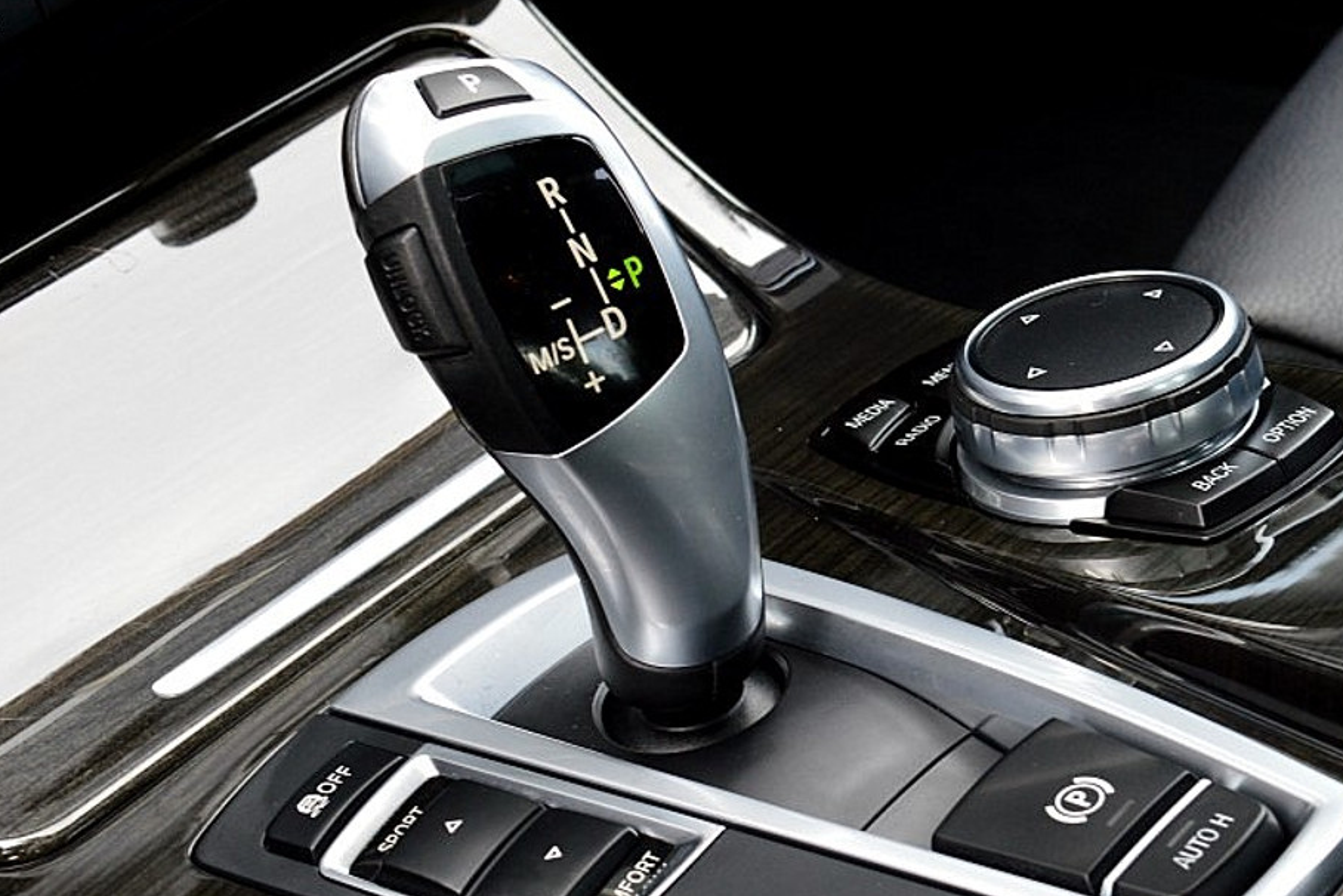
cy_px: 476
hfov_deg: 20.8
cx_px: 1028
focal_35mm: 97
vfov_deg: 14.1
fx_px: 3620
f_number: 8
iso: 800
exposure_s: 1/60
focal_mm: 42
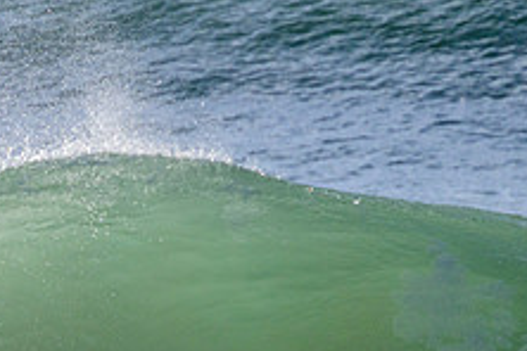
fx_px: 30578
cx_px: 66
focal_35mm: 2089
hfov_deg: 1.0
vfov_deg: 0.7
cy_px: 416
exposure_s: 1/2000
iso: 800
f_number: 11
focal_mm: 800
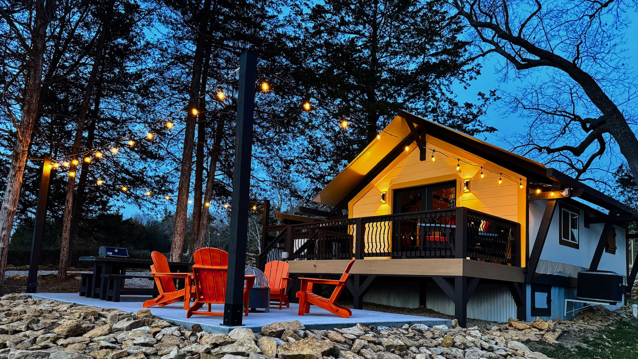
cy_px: 235
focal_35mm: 27
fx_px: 457
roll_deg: -1.7
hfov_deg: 69.9
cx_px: 317
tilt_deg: +6.6
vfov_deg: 42.4
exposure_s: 1/60
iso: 640
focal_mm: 6.86
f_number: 1.78
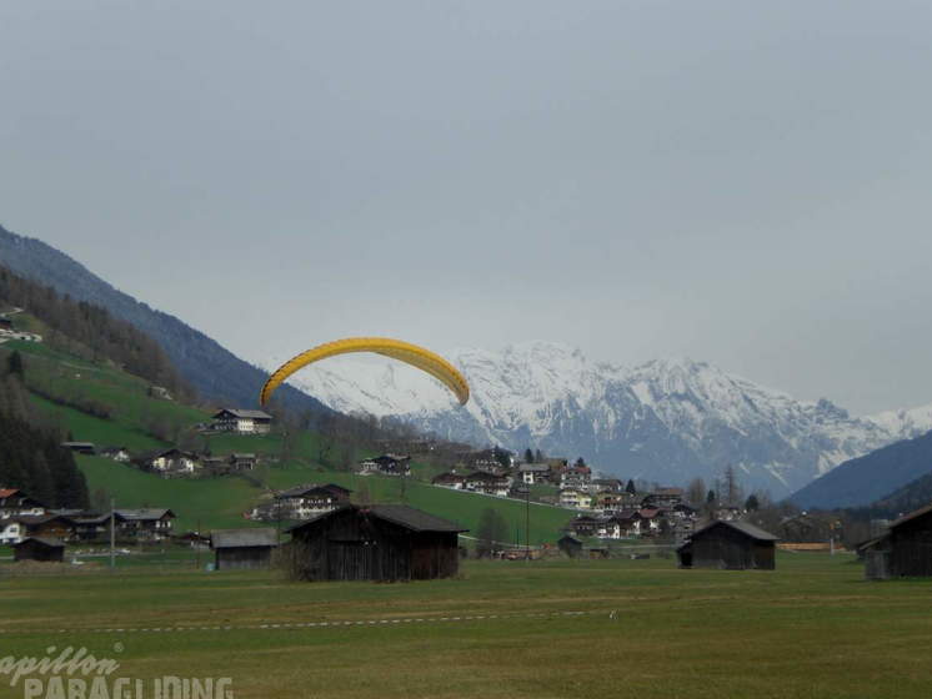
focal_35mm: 121
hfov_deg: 16.3
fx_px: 3259
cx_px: 465
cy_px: 341
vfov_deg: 12.3
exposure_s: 1/500
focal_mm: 18.9
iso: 50
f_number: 5.9
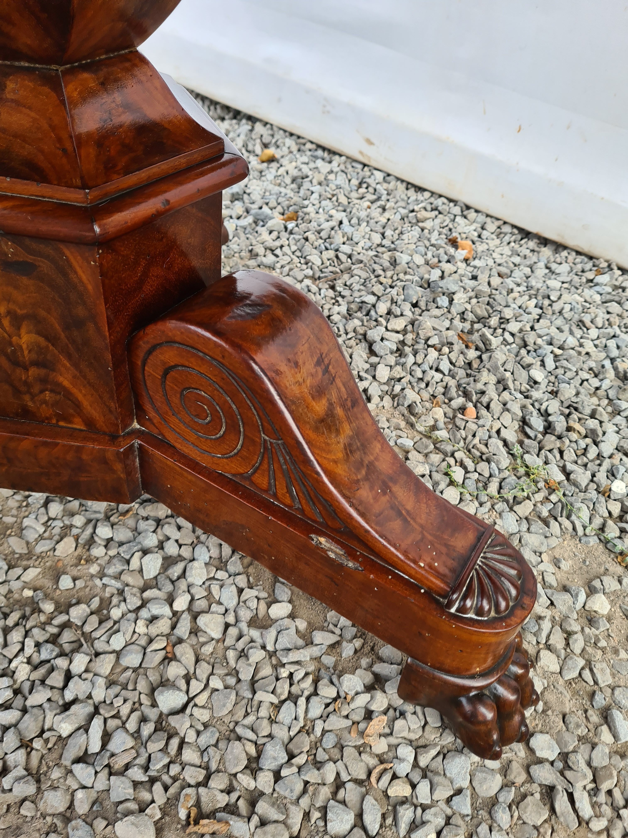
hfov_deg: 53.1
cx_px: 314
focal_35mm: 26
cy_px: 419
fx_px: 629
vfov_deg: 67.3
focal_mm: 5.4
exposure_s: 1/202
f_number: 1.8
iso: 50
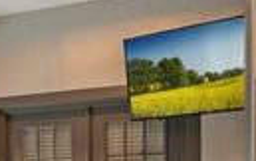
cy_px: 207
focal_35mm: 89
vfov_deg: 14.2
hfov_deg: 18.9
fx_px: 622
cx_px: -182
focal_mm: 16
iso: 100
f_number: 8
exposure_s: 2
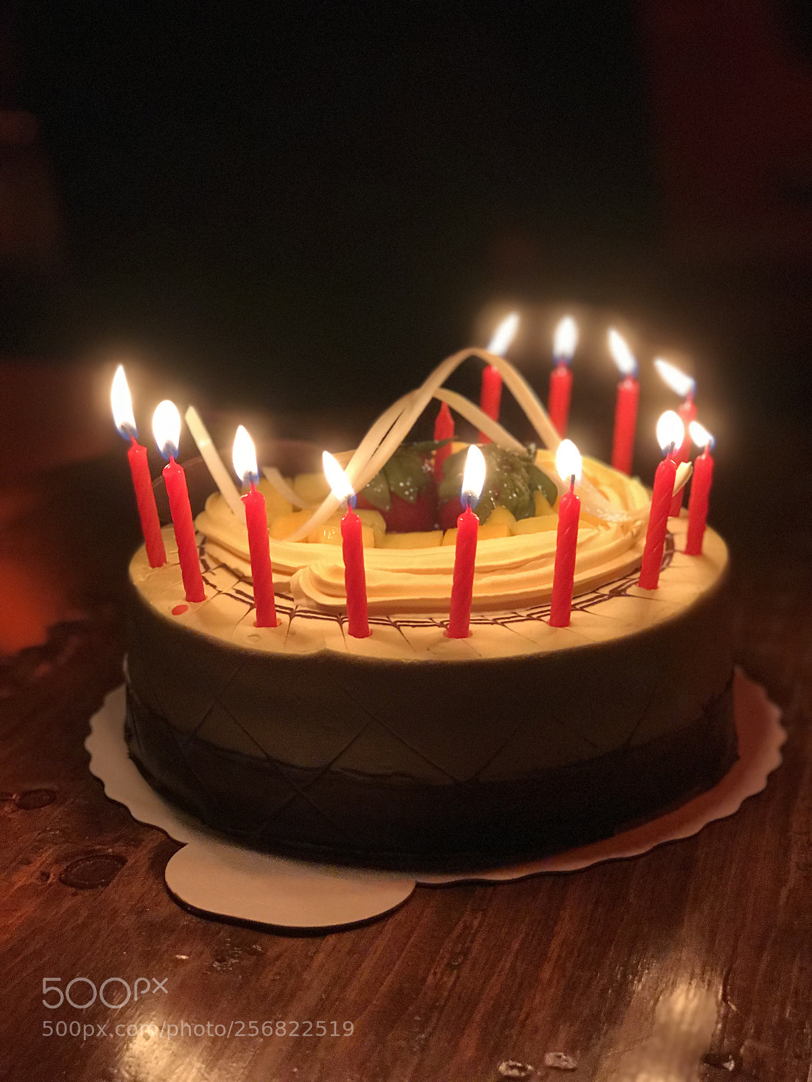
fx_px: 1783
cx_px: 406
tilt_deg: -17.8
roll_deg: +0.4
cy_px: 541
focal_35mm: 57
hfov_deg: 25.7
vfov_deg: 33.8
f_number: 2.8
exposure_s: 1/60
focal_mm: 6.6
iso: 200
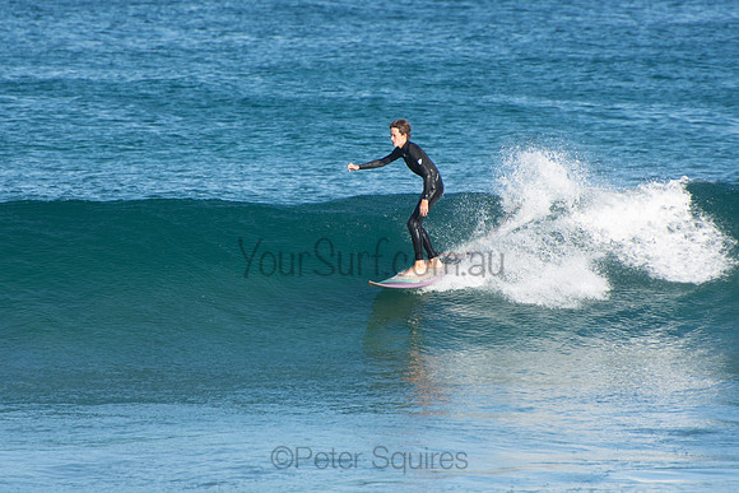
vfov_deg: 2.3
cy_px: 246
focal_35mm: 600
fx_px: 12319
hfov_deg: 3.4
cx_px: 370
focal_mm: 400
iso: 360
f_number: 5.6
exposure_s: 1/1250
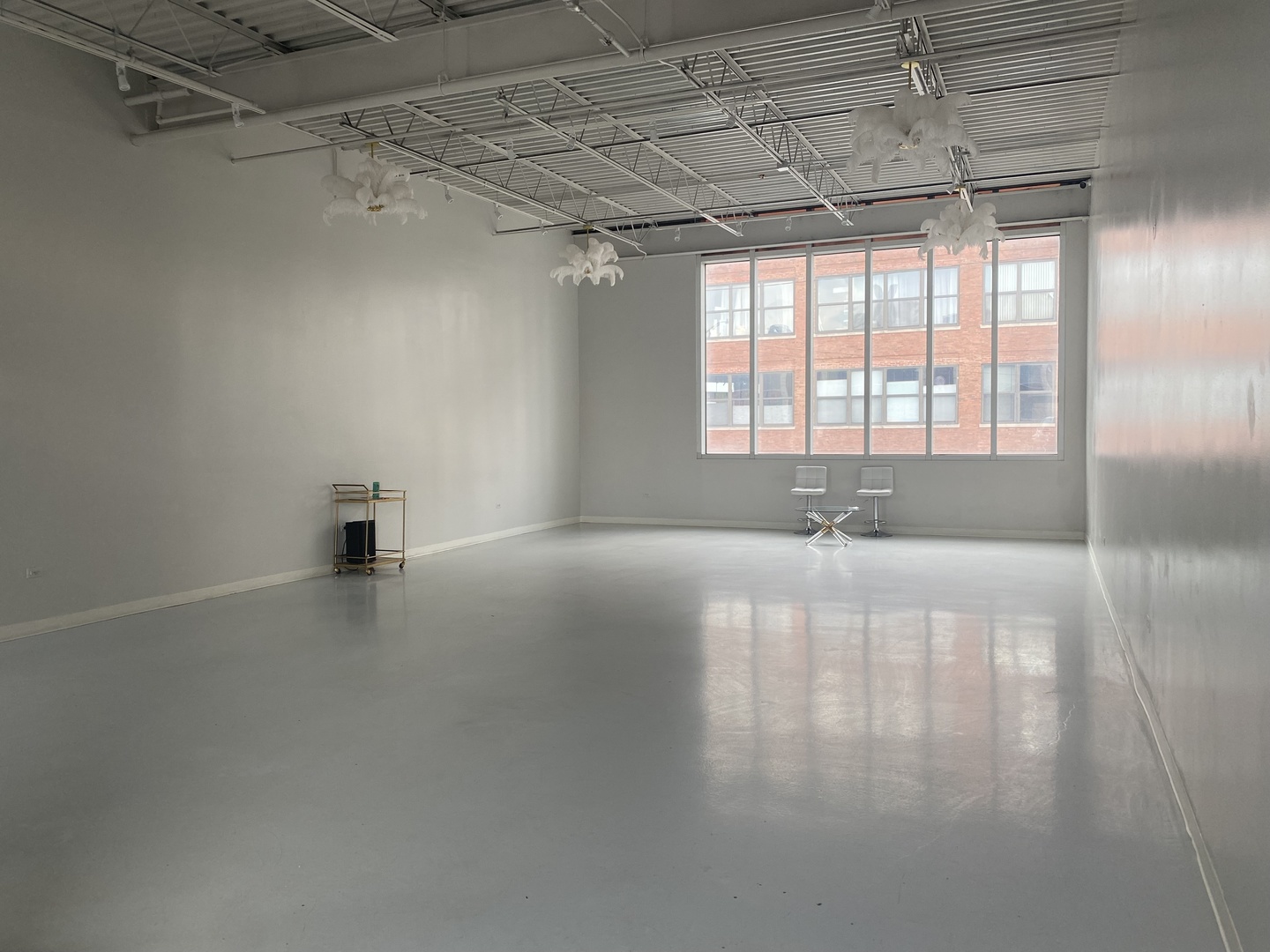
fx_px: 954
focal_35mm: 26
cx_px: 635
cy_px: 476
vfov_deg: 53.1
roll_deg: +0.2
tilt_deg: -2.2
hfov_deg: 67.3
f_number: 1.8
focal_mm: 4.25
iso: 64
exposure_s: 1/122
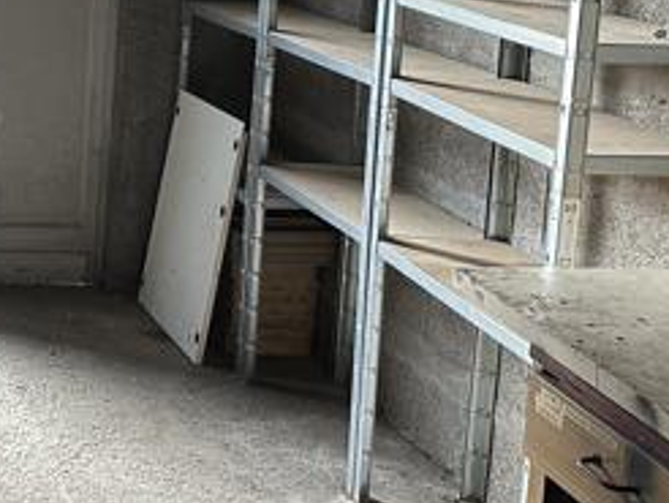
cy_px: 41
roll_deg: -0.7
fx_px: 1509
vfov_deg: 18.6
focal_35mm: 78
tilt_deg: -6.3
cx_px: -169
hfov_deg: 22.7
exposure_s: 1/121
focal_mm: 6.86
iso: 200
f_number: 1.78
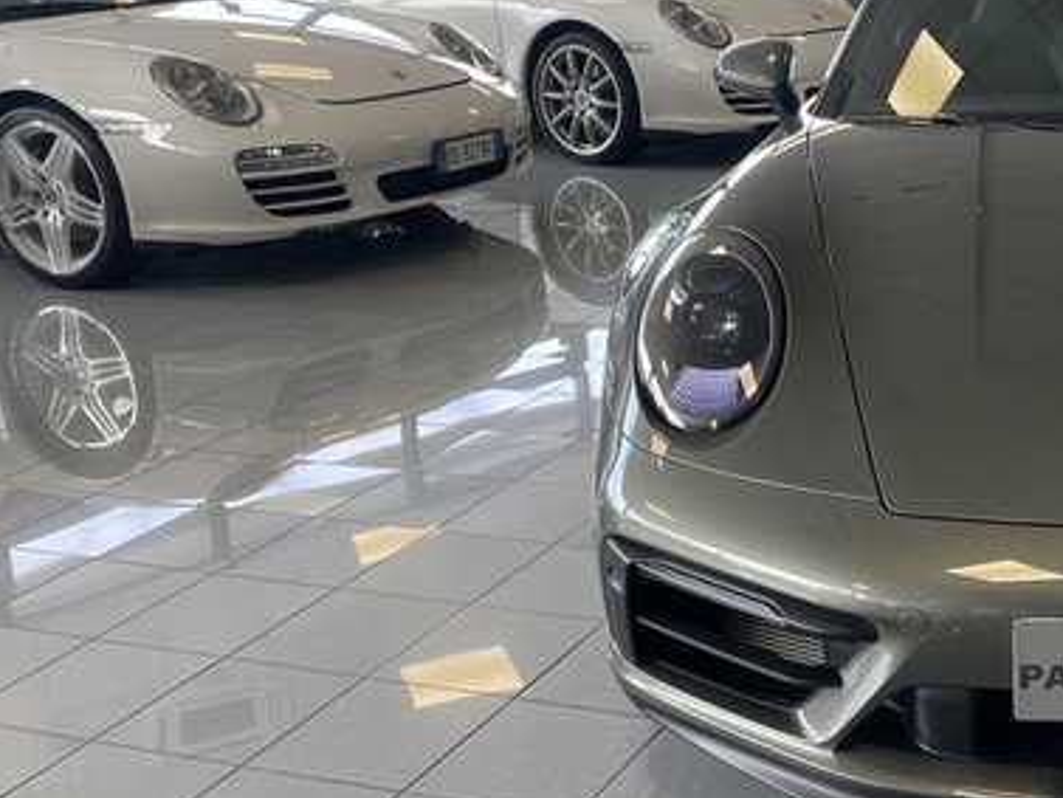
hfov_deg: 33.5
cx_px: 1032
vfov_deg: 27.4
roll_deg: +0.8
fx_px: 1628
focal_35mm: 53
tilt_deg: -14.4
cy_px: 293
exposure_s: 1/100
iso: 50
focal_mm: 4.2
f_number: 1.6
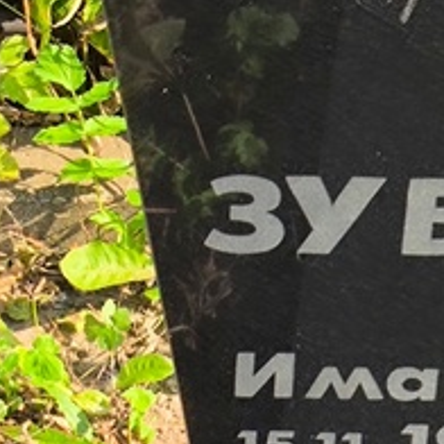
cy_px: 385
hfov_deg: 9.5
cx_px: 633
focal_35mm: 180
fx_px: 2612
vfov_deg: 9.7
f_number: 1.7
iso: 50
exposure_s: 1/499
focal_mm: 4.71
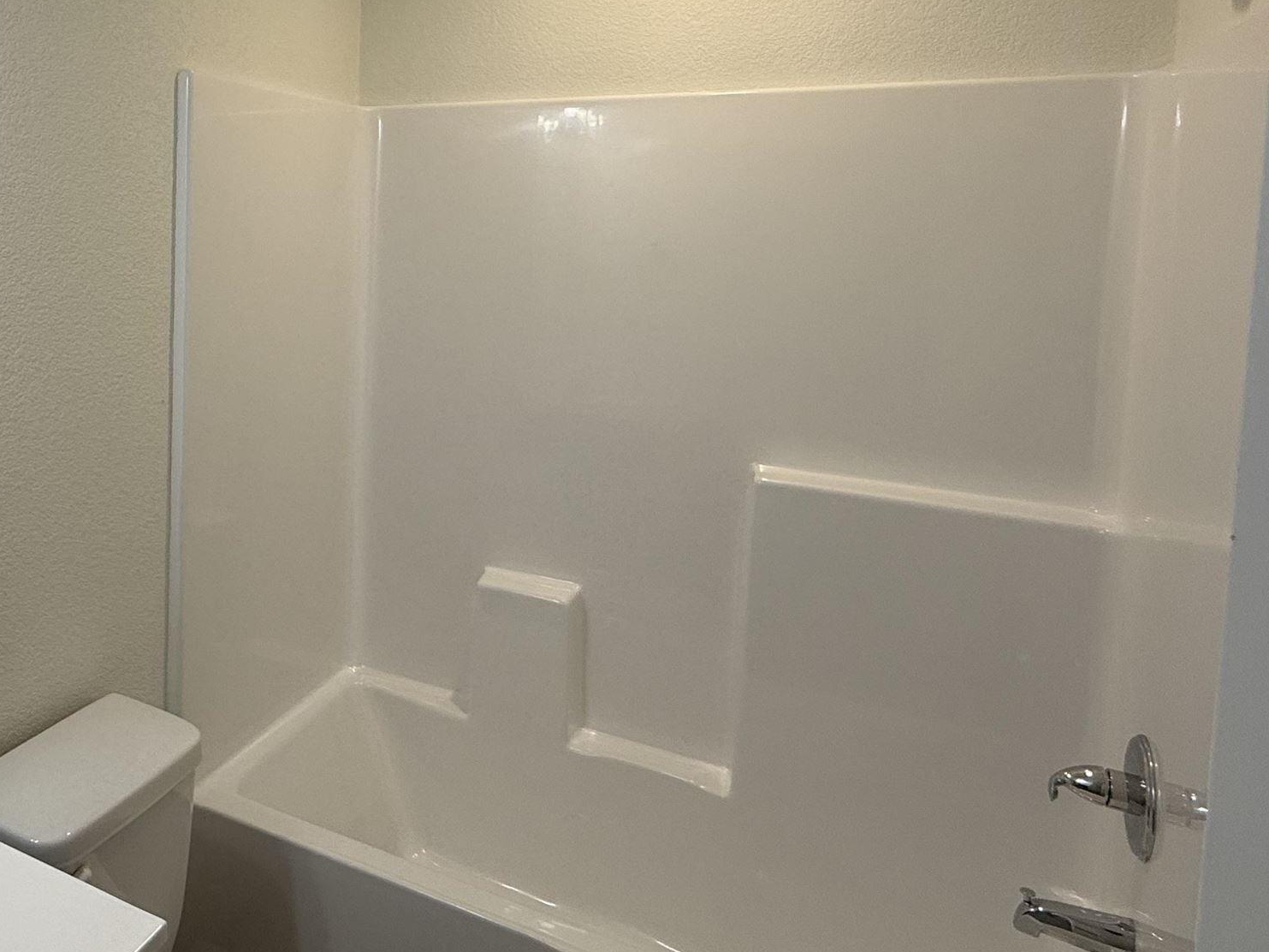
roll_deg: -0.5
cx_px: 186
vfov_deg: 47.0
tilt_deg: -3.8
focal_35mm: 29
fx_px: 1063
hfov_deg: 55.4
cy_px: 279
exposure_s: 1/142
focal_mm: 2.22
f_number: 2.2
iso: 64
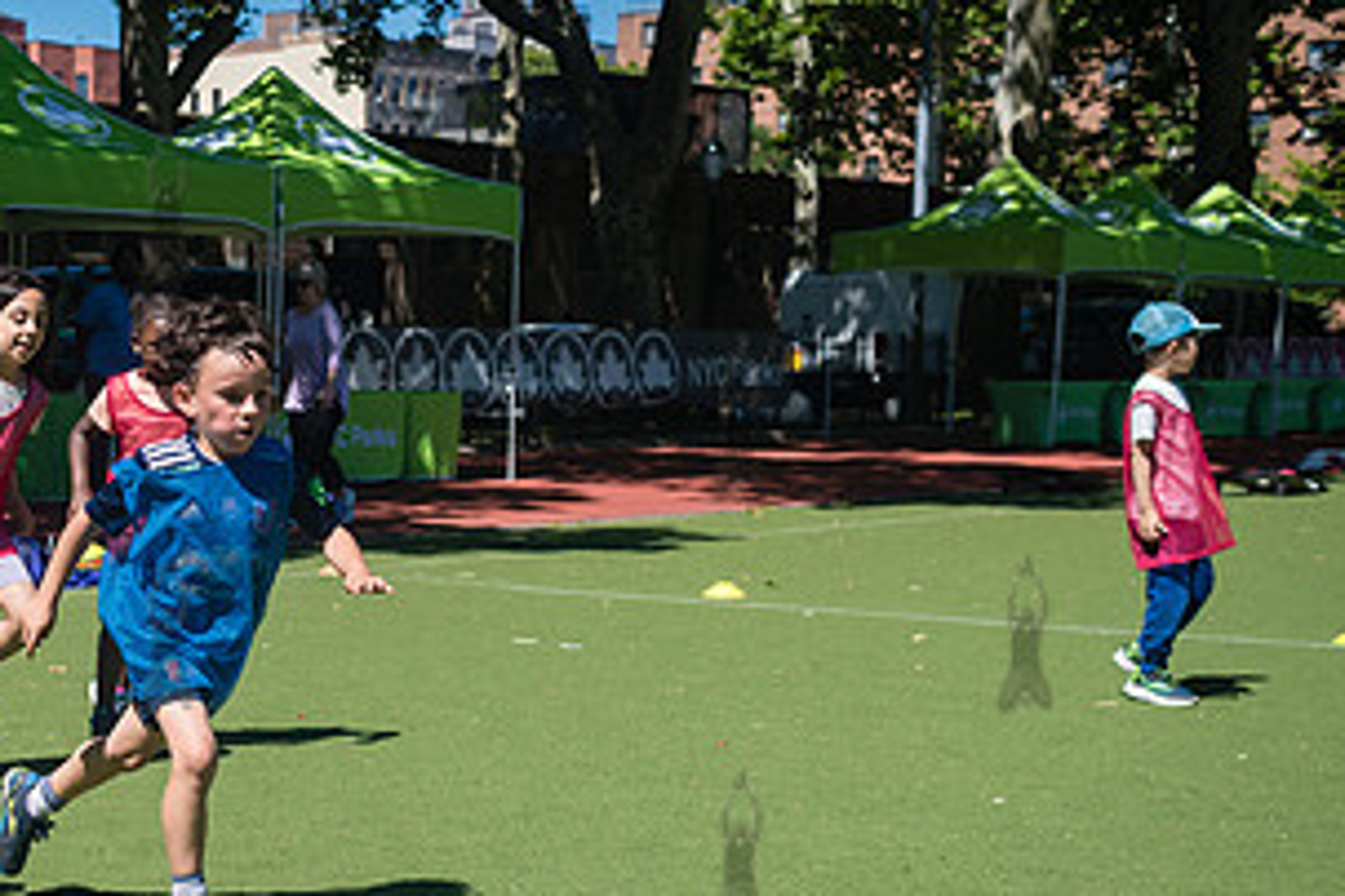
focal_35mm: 67
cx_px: 164
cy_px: 632
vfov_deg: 20.2
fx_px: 2503
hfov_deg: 29.0
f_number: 4
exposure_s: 1/2500
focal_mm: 35
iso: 320
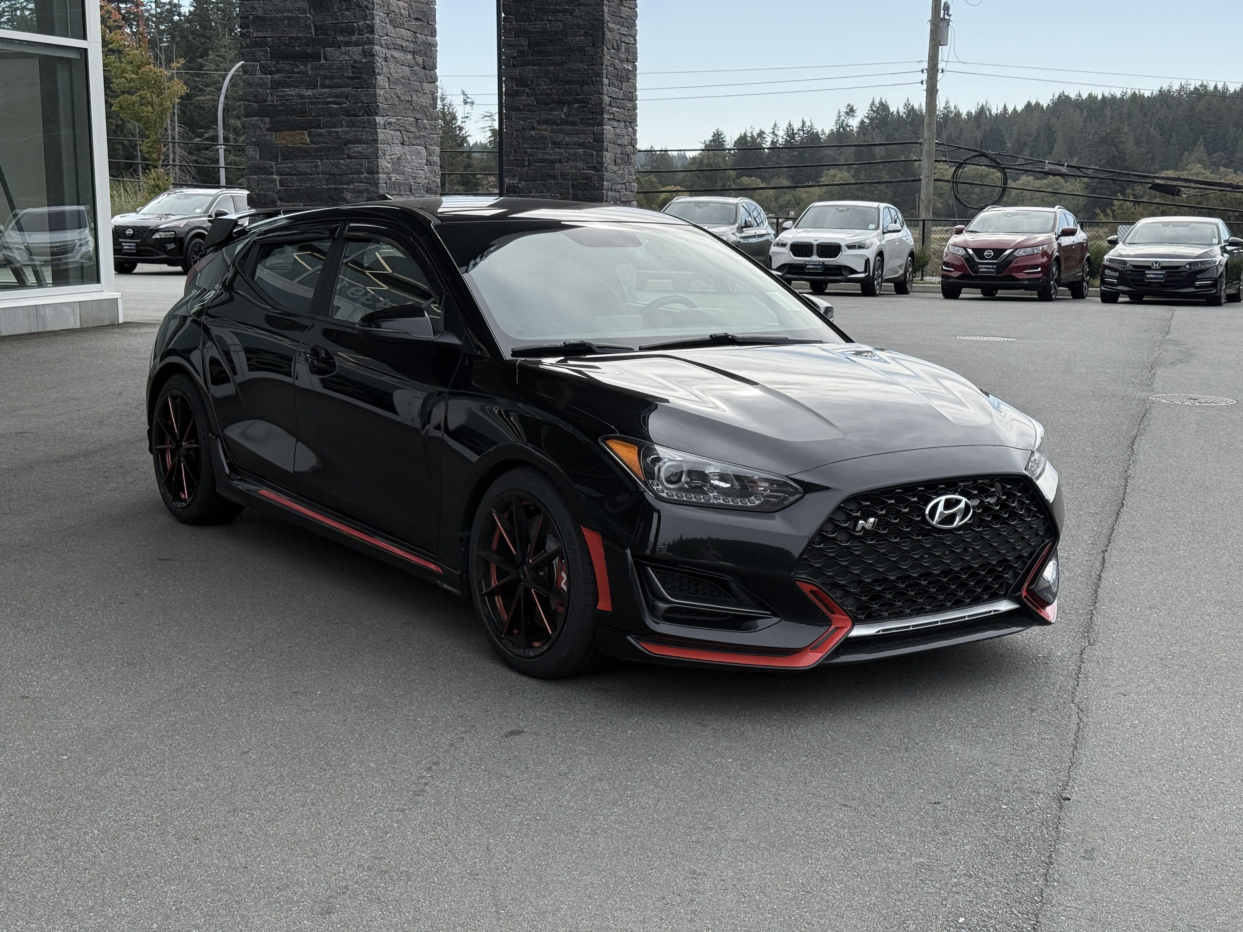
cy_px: 466
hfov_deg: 39.7
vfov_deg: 30.3
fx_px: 1724
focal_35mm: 48
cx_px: 622
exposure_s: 1/2208
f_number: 1.78
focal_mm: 6.76
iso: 64
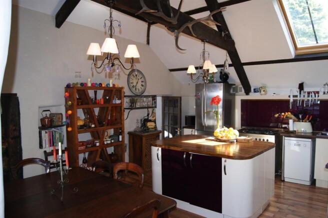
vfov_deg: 47.8
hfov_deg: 67.4
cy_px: 109
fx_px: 246
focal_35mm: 27
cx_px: 164
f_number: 5.6
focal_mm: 18
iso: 320
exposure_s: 1/80
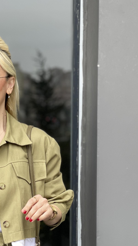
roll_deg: +0.3
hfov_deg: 9.1
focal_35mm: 132
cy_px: 199
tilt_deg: -4.2
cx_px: -9
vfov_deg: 16.1
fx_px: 859
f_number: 2.2
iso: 40
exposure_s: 1/121
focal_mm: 7.5
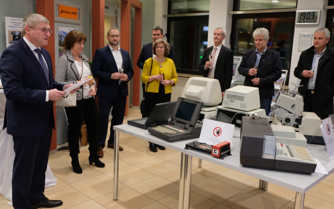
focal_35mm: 34
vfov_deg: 37.3
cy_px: 101
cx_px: 166
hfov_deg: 56.7
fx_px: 310
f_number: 4
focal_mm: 22.2
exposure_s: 1/56
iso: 800
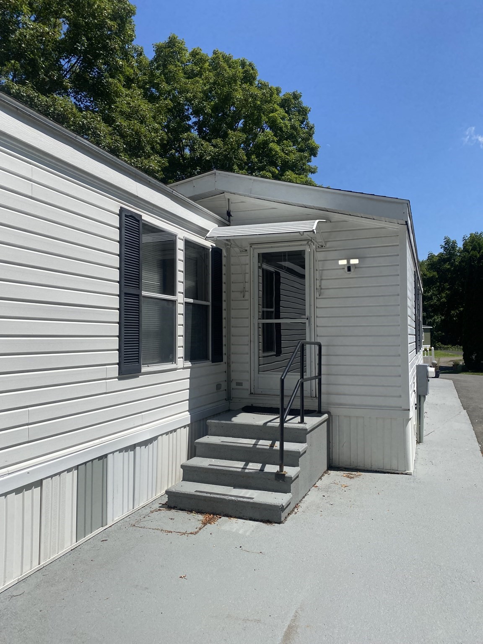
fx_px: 484
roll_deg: -0.4
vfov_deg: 67.3
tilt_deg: +4.3
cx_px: 242
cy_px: 322
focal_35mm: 26
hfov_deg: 53.1
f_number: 1.8
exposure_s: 1/4808
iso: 32
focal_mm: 4.25
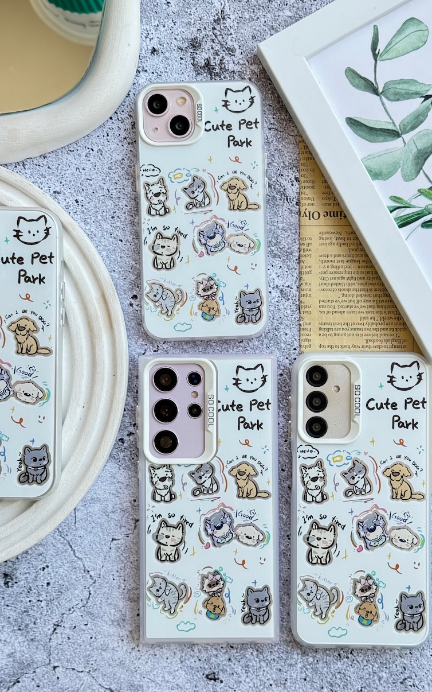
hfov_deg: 24.0
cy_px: 362
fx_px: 1017
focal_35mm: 54
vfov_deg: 37.5
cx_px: 250
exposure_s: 1/275
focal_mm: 6.76
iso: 64
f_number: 1.78
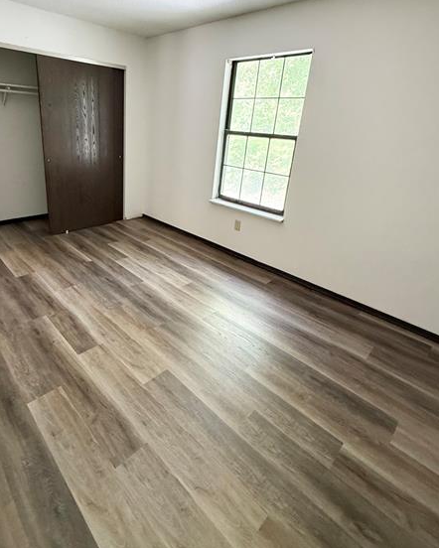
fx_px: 308
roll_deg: -3.6
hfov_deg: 70.0
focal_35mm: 19
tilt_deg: -12.9
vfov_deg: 82.3
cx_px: 172
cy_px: 219
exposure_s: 1/76
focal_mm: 2.22
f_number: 2.2
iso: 320
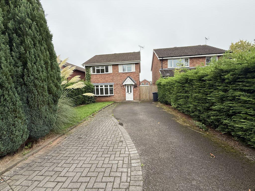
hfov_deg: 102.1
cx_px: 128
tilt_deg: -3.2
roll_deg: +1.7
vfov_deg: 85.7
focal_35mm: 14
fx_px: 103
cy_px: 96
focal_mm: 2.22
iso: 64
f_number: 2.2
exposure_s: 1/301
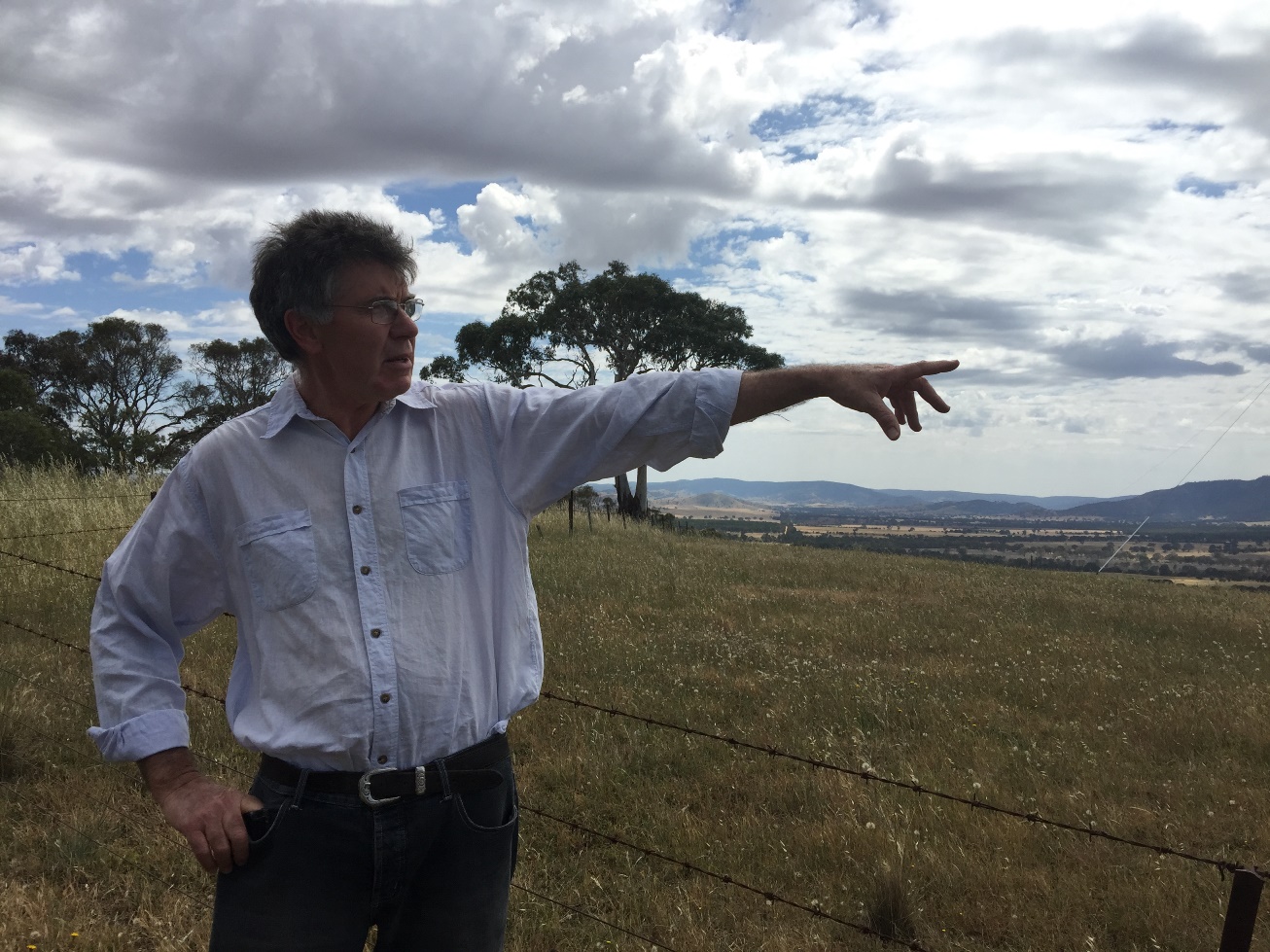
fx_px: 1064
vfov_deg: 48.2
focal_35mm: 29
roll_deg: -3.3
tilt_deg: +1.9
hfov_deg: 61.7
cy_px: 476
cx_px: 635
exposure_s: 1/3300
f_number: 2.2
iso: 32
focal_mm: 4.15
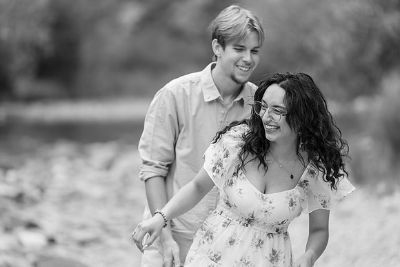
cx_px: 200
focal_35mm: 173
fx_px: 1923
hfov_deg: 11.9
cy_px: 134
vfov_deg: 7.9
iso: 250
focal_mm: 173
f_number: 2.8
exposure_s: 1/250
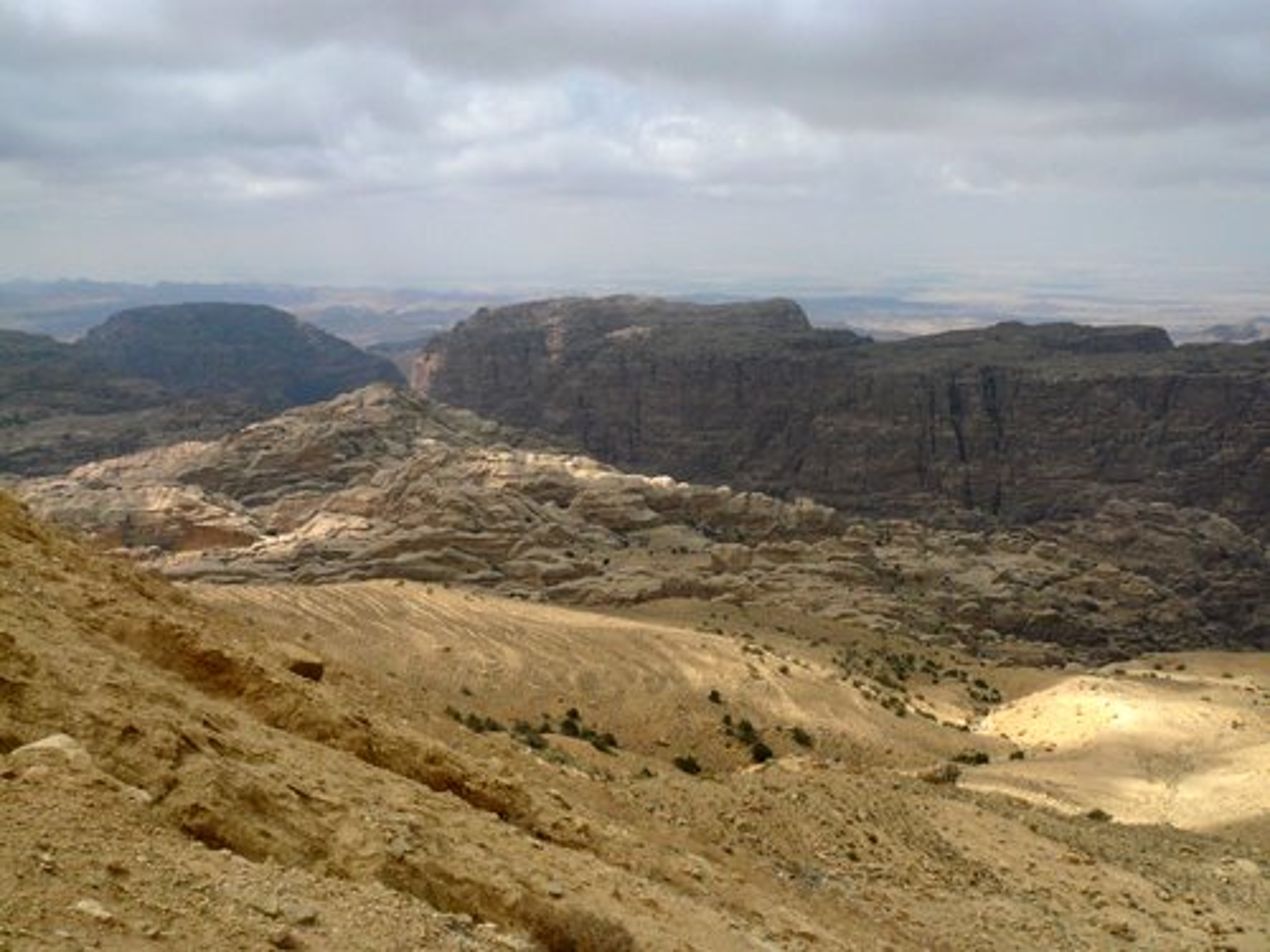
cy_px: 476
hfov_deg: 47.9
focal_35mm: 39
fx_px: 1431
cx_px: 635
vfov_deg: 36.8
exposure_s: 1/400
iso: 100
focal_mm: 6.4
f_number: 9
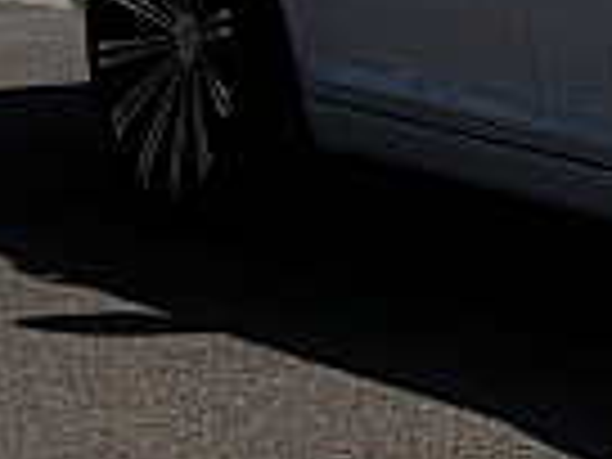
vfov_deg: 8.8
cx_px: 1395
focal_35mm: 169
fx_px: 2988
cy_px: 45
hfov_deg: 10.3
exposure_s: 1/200
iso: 50
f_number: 7.9
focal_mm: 6.3
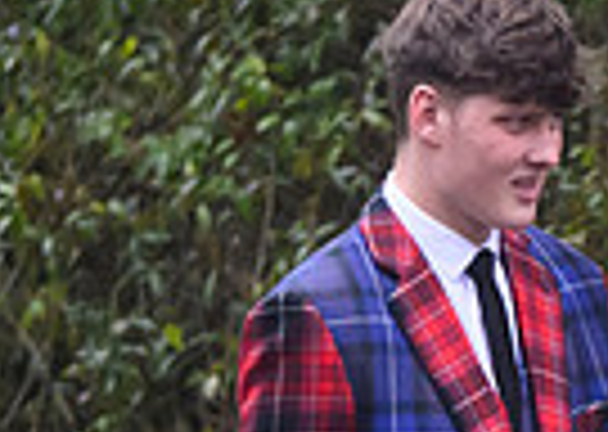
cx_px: 1082
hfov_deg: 1.0
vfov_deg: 0.7
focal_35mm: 1964
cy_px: 631
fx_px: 33863
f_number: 3.5
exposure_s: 1/640
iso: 5000
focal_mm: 400
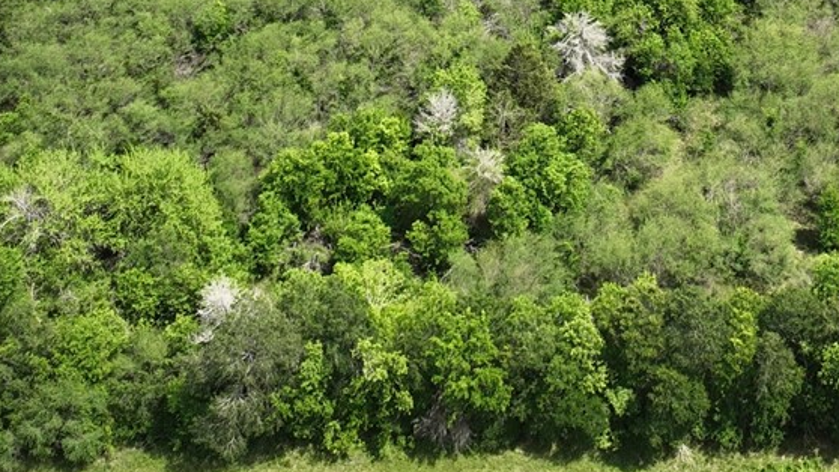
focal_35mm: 96
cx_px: 784
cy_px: -398
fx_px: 2136
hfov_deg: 21.6
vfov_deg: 11.6
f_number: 2.8
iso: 100
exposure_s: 1/1250
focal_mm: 12.29
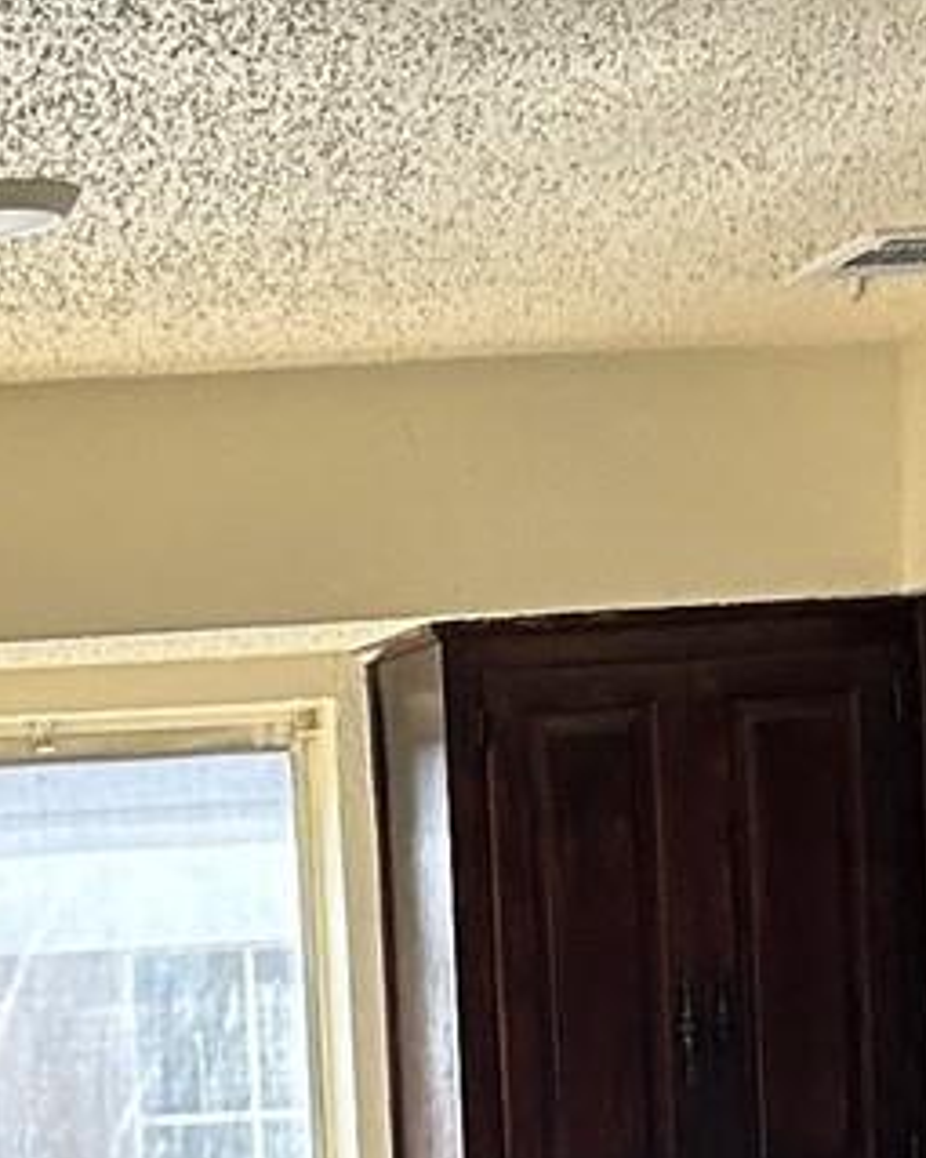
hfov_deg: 9.4
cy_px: 1942
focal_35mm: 163
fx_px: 5587
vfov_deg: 11.2
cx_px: -98
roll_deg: +2.3
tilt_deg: -7.4
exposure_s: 1/96
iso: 125
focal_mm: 5.7
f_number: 1.5
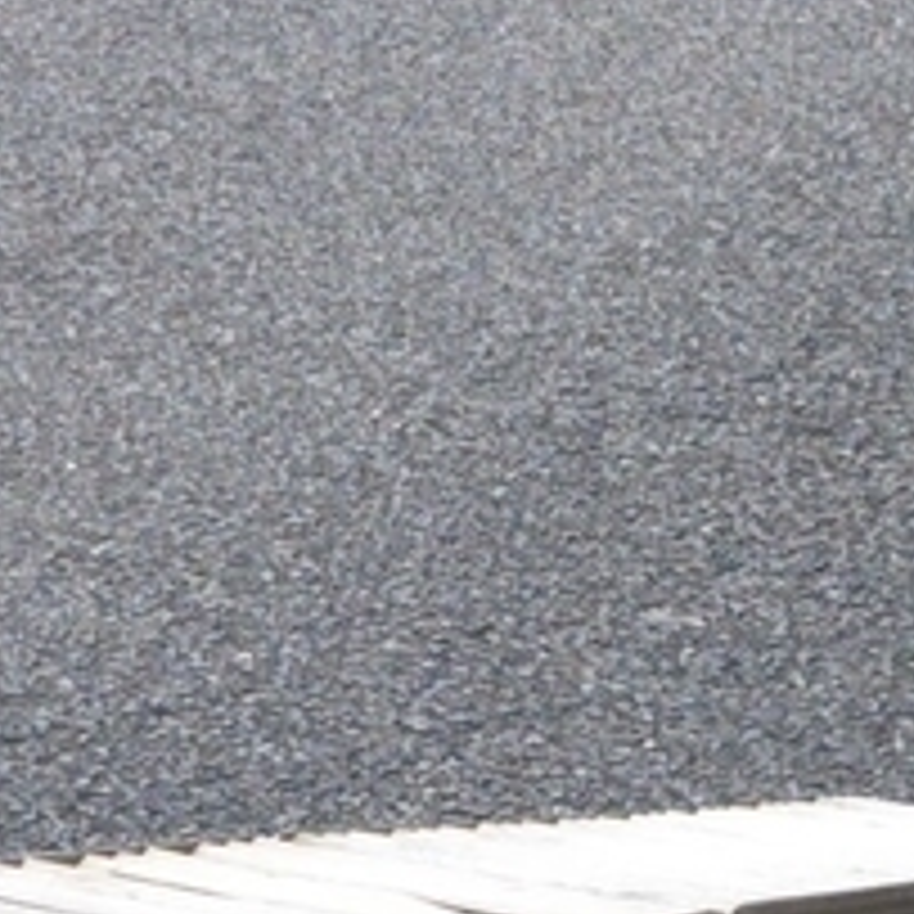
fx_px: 4690
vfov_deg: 11.1
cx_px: 518
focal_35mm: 157
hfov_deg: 11.1
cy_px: 797
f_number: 2.2
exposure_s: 1/185
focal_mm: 4
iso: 34
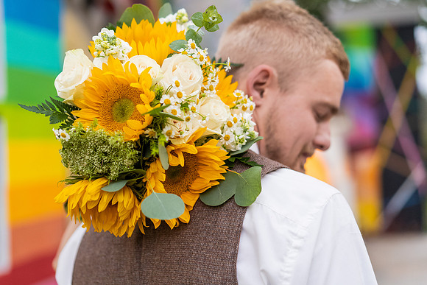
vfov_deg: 24.6
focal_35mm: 55
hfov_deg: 36.2
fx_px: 652
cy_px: 142
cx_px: 214
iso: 500
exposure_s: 1/160
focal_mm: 55
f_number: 2.2
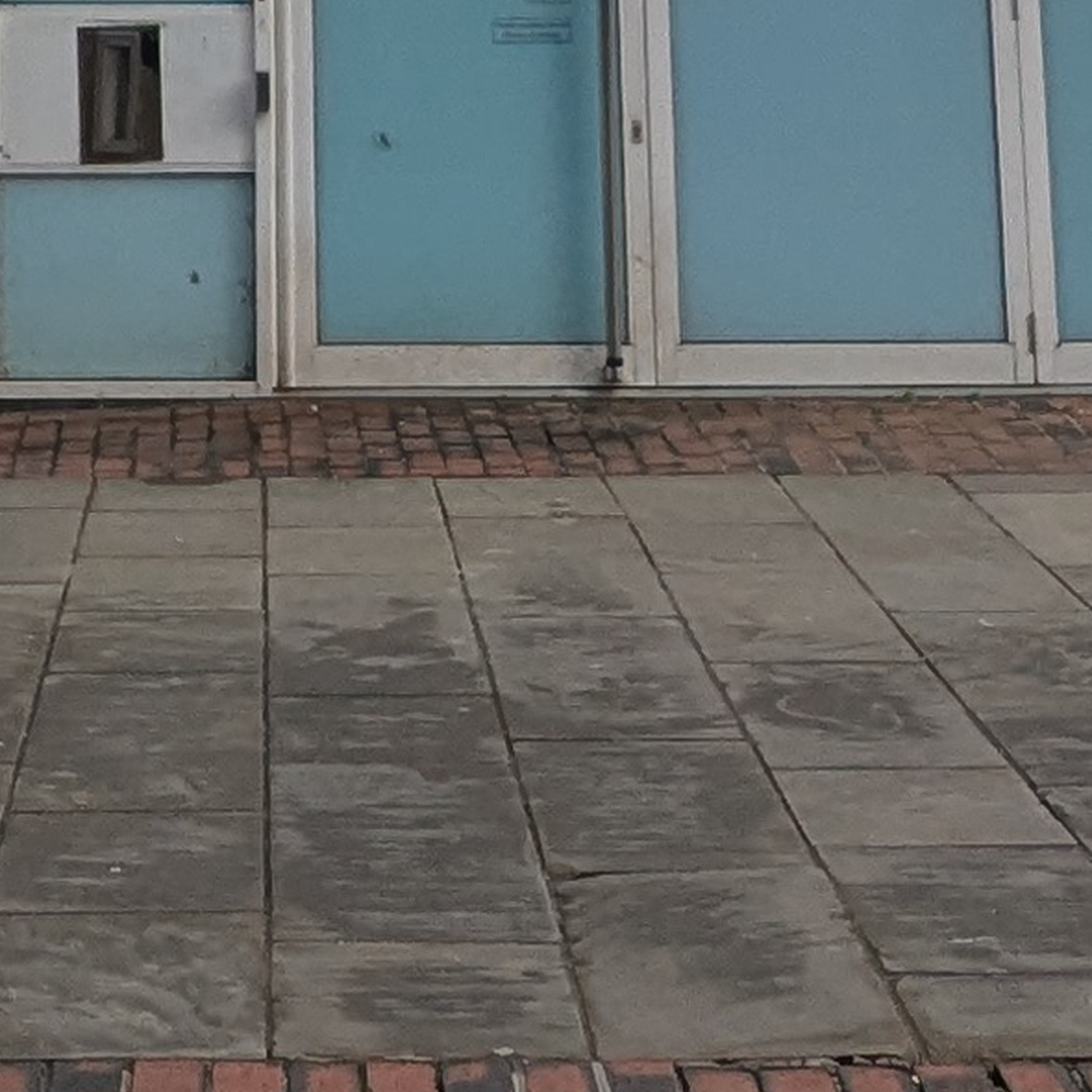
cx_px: 196
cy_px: -827
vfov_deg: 15.4
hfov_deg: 17.6
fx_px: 3498
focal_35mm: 98
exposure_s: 1/577
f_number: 2.2
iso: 42
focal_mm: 2.35
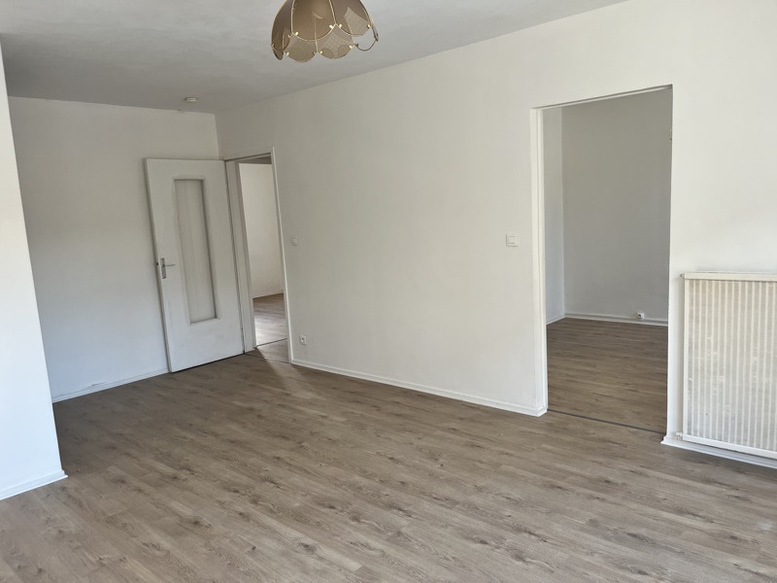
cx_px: 388
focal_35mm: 26
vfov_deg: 53.1
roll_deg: +3.0
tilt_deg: -9.9
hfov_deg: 67.3
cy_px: 292
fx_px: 584
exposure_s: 1/122
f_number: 1.6
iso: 50
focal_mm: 5.1
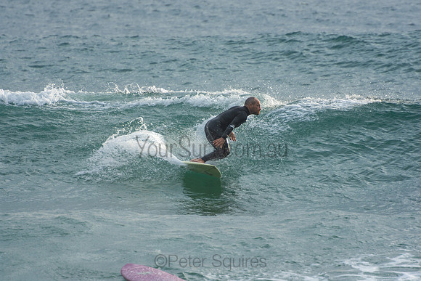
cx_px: 210
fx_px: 7018
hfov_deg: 3.4
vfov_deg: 2.3
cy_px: 140
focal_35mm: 600
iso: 180
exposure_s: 1/400
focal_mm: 400
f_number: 5.6
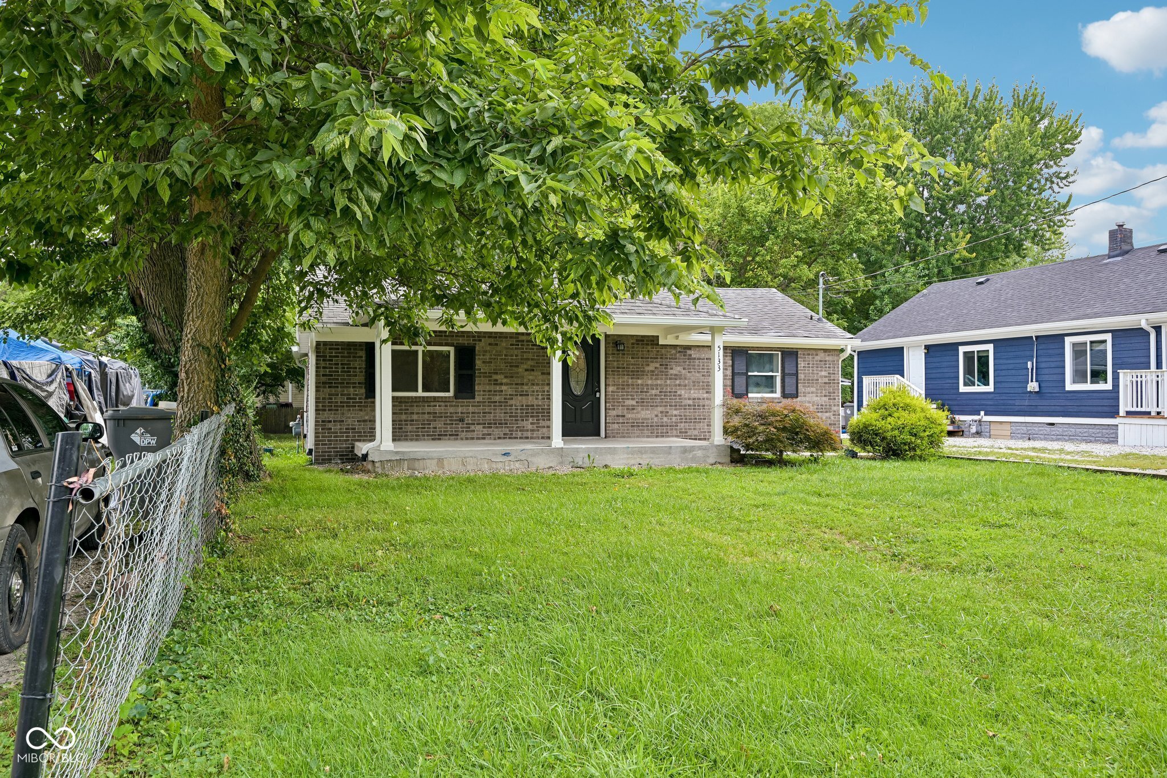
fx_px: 843
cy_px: 389
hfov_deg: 69.4
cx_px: 584
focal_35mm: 26
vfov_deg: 49.5
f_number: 8
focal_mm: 26
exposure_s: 1/40
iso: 100
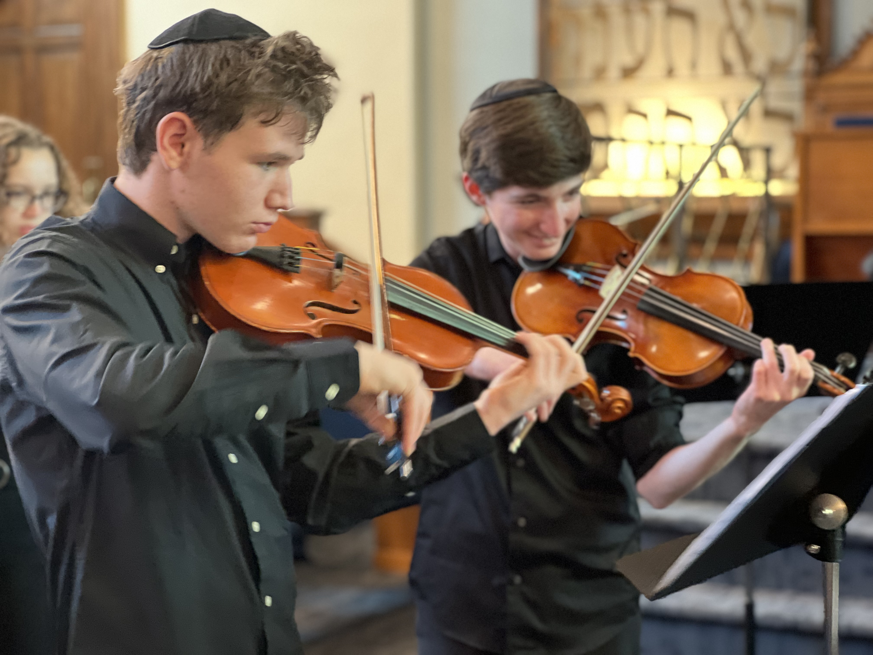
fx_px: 1942
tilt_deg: -4.9
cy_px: 328
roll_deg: +0.1
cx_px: 436
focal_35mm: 77
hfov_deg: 25.3
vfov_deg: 19.1
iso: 320
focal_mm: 9
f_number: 2.8
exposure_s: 1/40
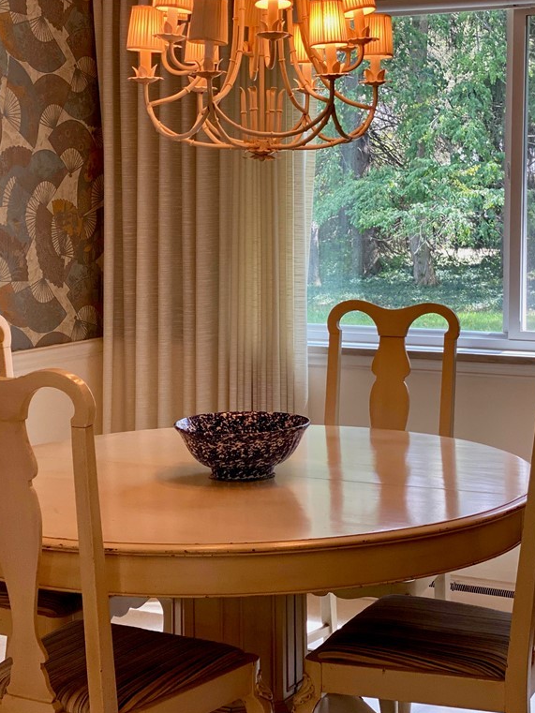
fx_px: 1442
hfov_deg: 21.0
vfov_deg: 27.8
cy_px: 356
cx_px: 307
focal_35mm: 70
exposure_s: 1/120
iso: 100
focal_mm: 6
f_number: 2
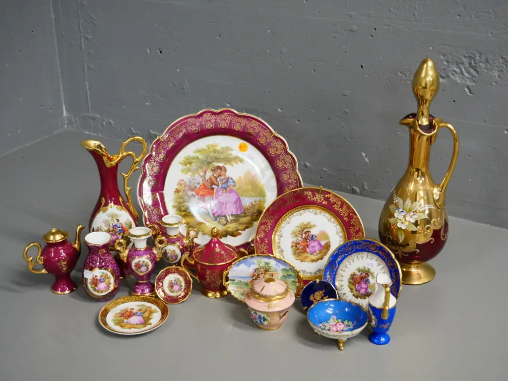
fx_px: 734
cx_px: 254
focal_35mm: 50
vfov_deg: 29.1
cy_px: 190
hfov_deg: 38.2
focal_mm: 25
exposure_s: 1/50
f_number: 5.6
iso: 1600
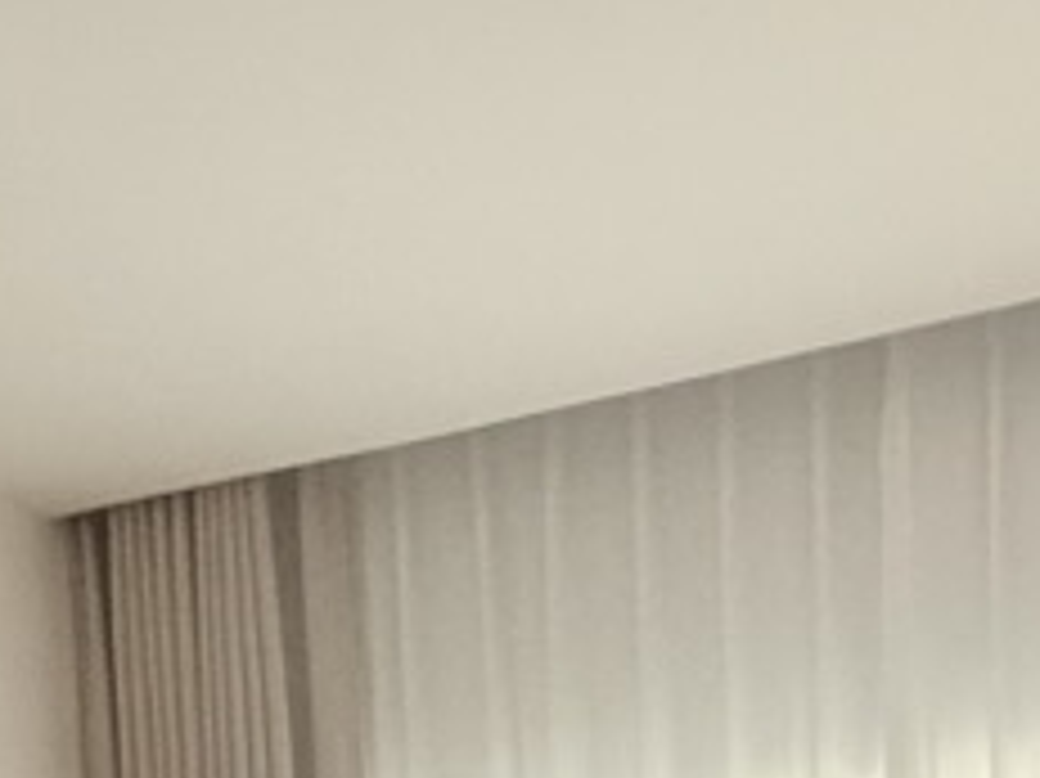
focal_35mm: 62
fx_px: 1862
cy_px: 1569
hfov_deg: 31.1
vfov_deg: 17.1
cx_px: 626
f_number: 2.2
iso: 160
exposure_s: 1/99
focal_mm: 2.22
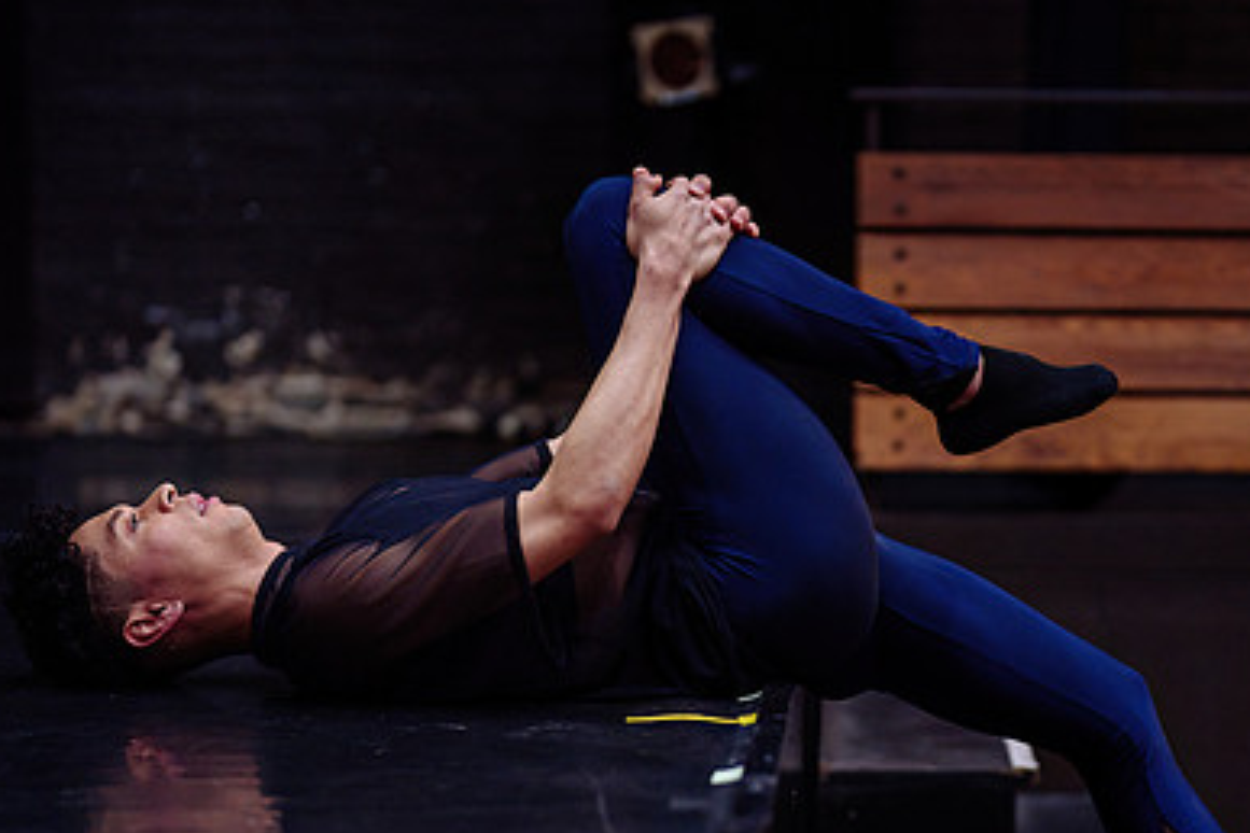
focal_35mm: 95
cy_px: 613
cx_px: 946
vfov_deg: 14.4
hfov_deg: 21.3
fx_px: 3298
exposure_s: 1/200
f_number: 1.2
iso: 1000
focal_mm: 50
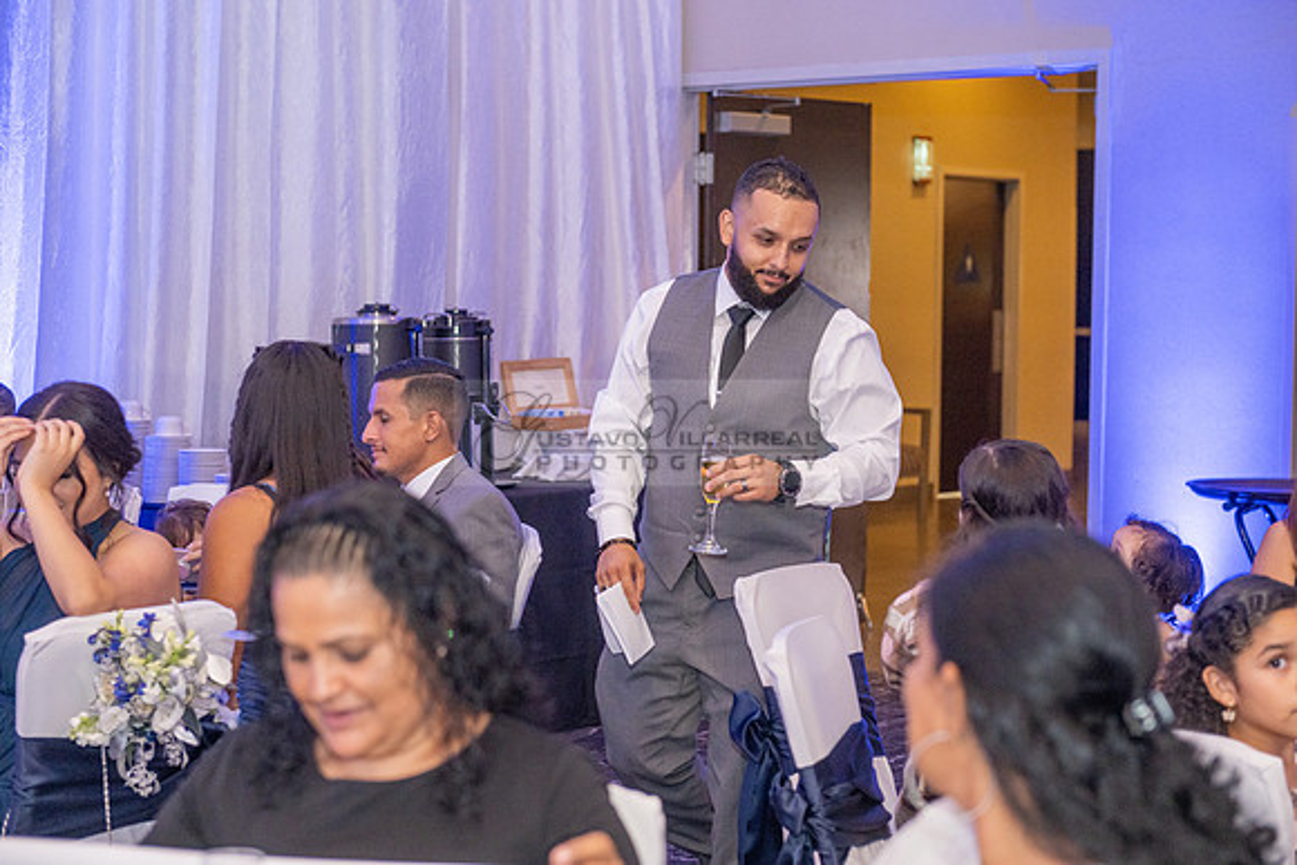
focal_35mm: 70
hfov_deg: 28.8
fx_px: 2522
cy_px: 432
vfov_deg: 19.5
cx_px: 648
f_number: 4
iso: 1600
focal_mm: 70
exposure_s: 1/200
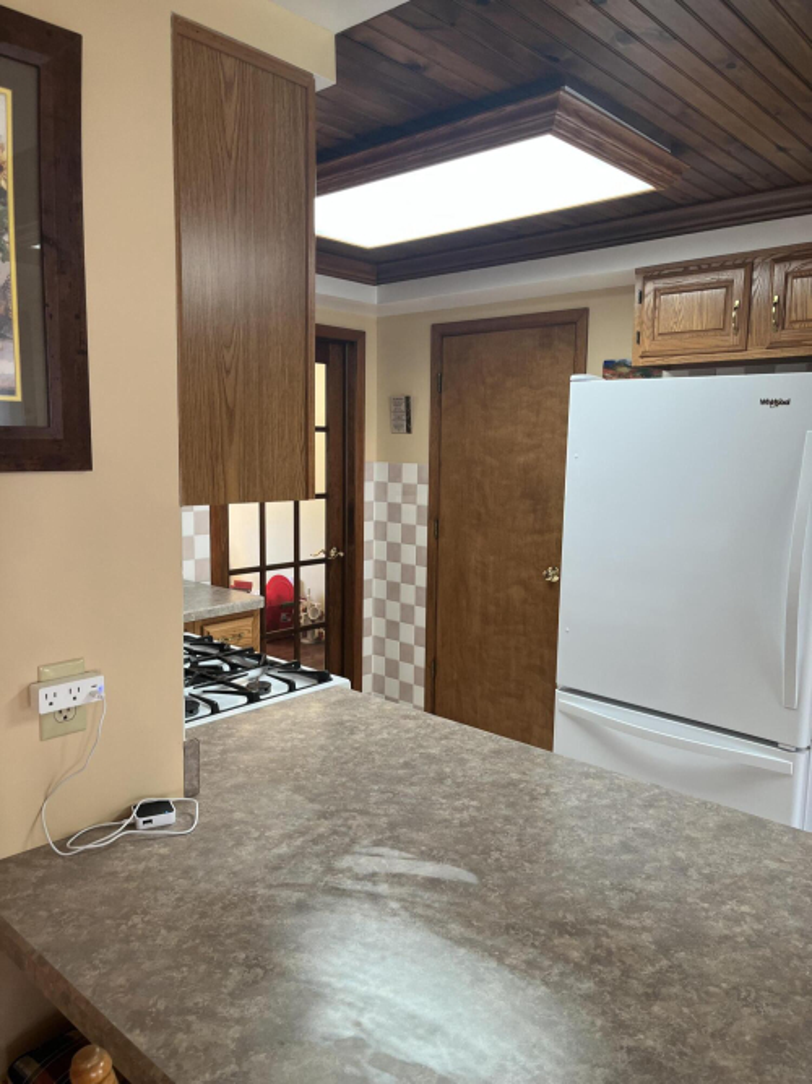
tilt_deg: -6.0
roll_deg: -0.1
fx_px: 813
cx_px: 406
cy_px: 542
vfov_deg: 67.3
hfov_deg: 53.0
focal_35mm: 26
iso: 80
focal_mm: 5.1
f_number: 1.6
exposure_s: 1/60
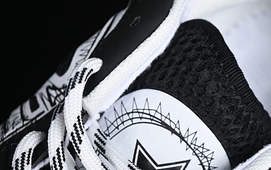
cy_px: 107
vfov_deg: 9.2
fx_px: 1056
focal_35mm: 143
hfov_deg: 14.5
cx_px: 209
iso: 200
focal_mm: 50
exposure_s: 1/200
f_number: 7.1
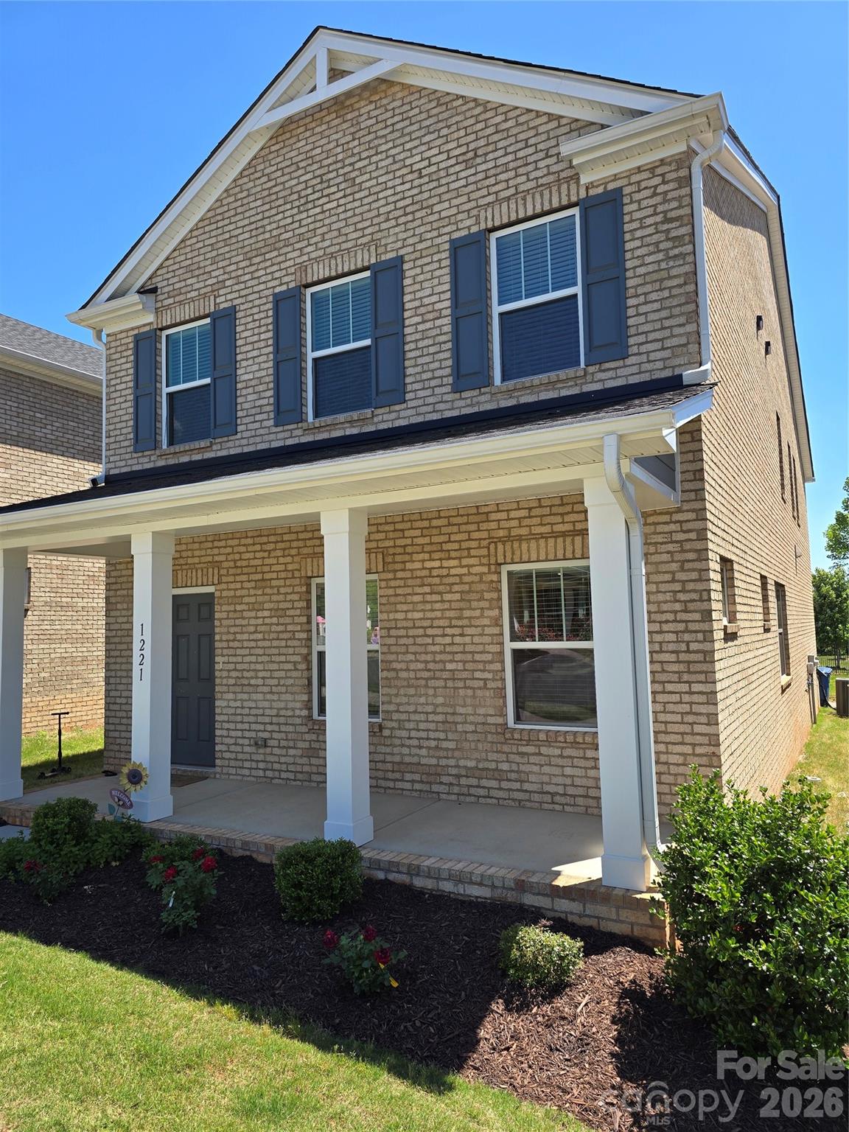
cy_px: 566
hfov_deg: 58.9
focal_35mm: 23
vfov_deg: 73.9
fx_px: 752
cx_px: 424
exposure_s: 1/338
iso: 12
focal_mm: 6.3
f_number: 1.7
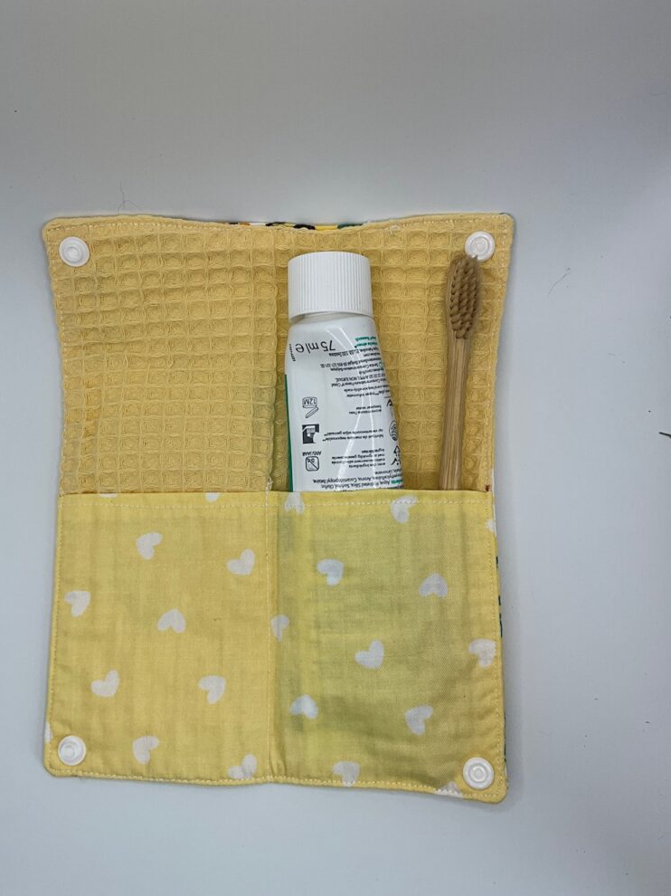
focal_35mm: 30
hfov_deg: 46.8
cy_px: 447
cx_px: 332
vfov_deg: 60.0
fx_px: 776
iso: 25
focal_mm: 3
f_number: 1.8
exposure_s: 1/457
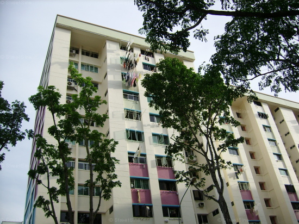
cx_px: 150
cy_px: 112
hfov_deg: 52.6
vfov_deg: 40.7
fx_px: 302
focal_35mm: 35
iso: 50
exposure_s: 1/706
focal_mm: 5.95
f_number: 2.8
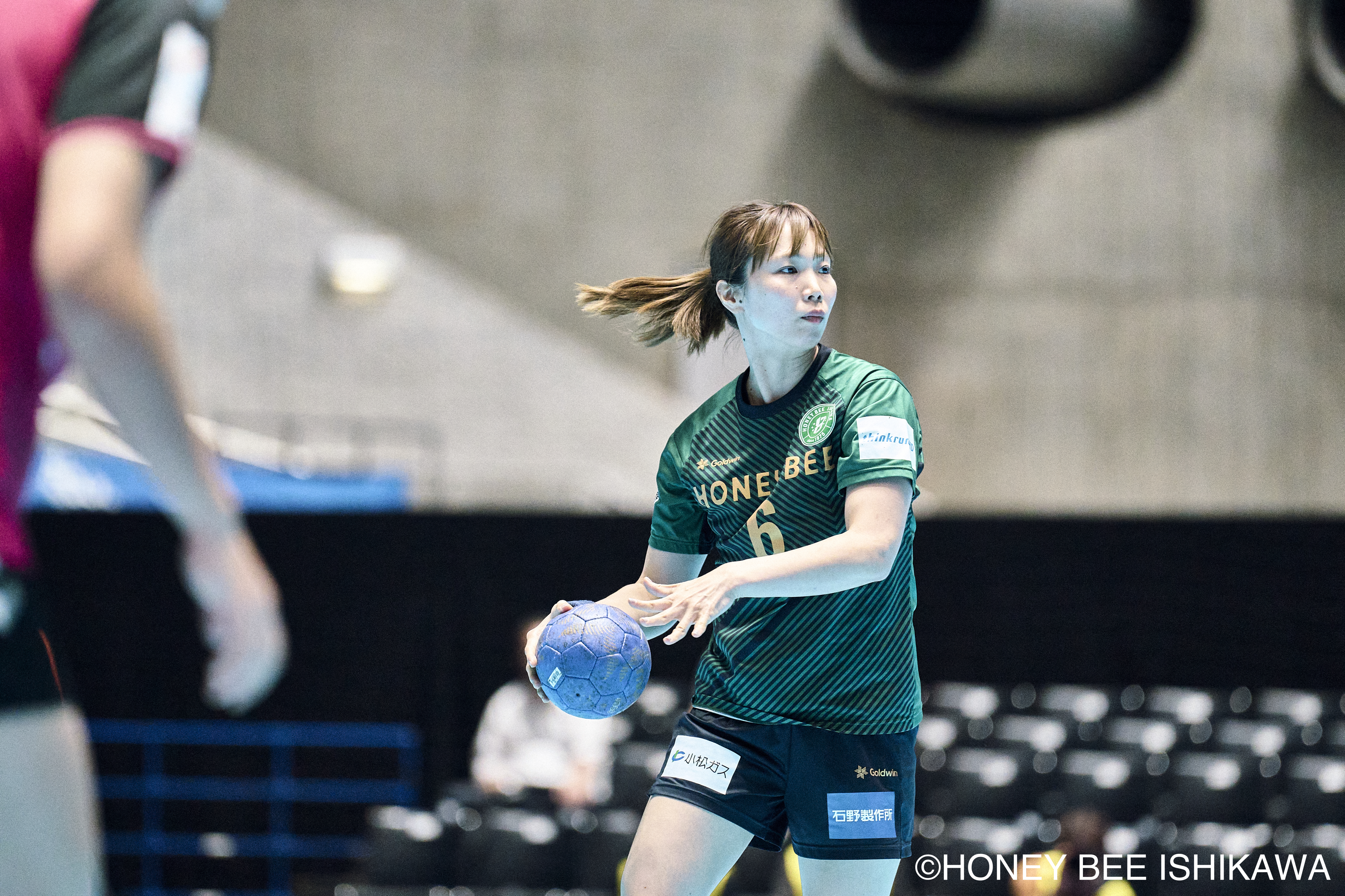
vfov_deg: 4.6
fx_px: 11207
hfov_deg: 6.9
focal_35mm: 300
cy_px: 448
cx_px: 672
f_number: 2.8
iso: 6400
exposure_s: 1/1600
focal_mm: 200
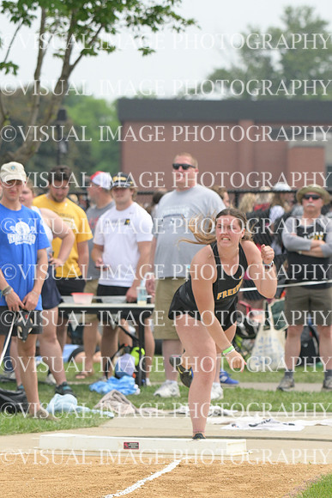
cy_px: 249
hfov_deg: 5.1
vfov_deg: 7.6
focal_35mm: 270
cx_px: 166
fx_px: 3732
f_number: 6.3
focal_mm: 180
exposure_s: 1/2000
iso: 800
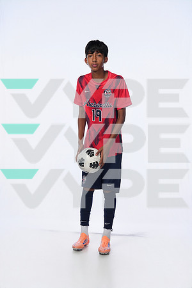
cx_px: 96
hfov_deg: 30.5
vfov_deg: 44.5
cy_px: 144
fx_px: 352
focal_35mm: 44
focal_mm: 44
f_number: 8
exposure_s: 1/250
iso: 800
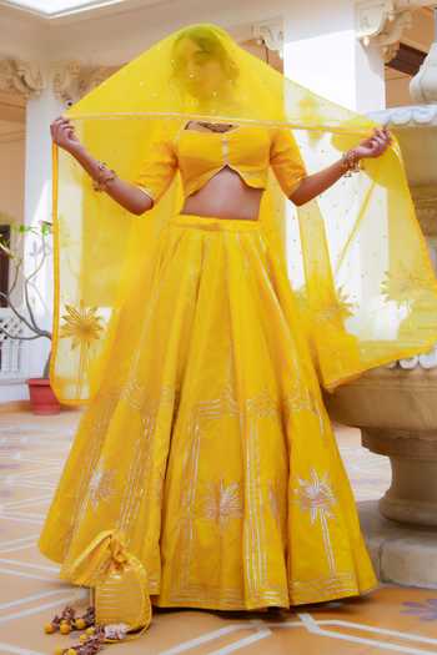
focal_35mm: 34
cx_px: 218
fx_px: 619
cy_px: 328
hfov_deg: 38.9
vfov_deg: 55.8
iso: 100
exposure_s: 1/160
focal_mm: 34
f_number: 7.1
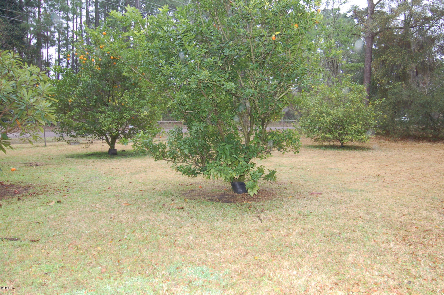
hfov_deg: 60.2
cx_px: 248
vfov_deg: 42.2
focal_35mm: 31
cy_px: 129
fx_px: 382
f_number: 5
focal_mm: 18
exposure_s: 1/100
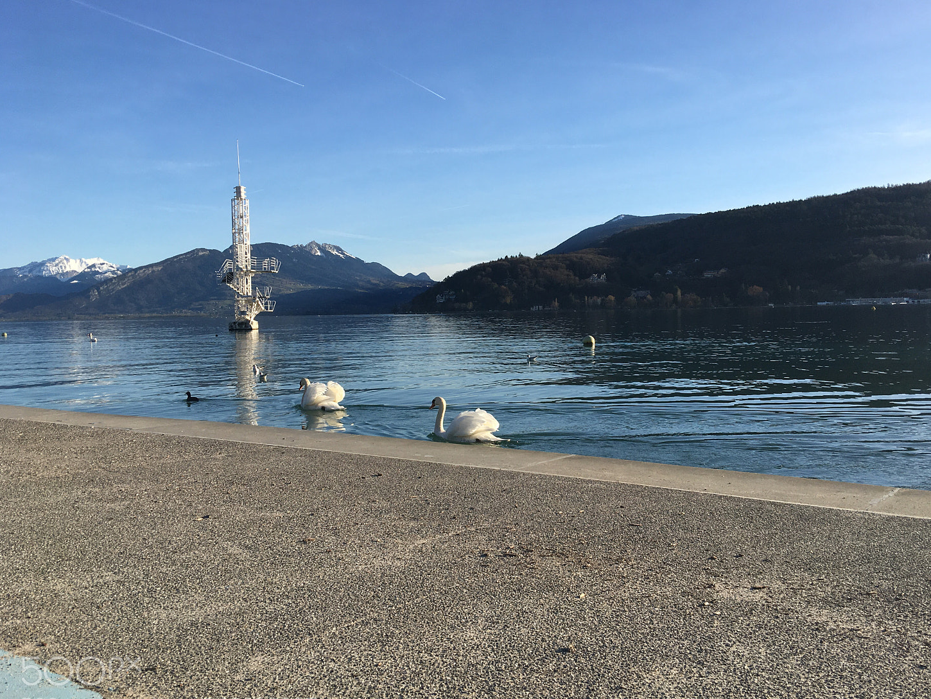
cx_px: 495
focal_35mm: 32
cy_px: 370
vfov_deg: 44.2
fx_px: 861
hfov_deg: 56.8
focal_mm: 4.15
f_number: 2.2
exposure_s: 1/1304
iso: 25
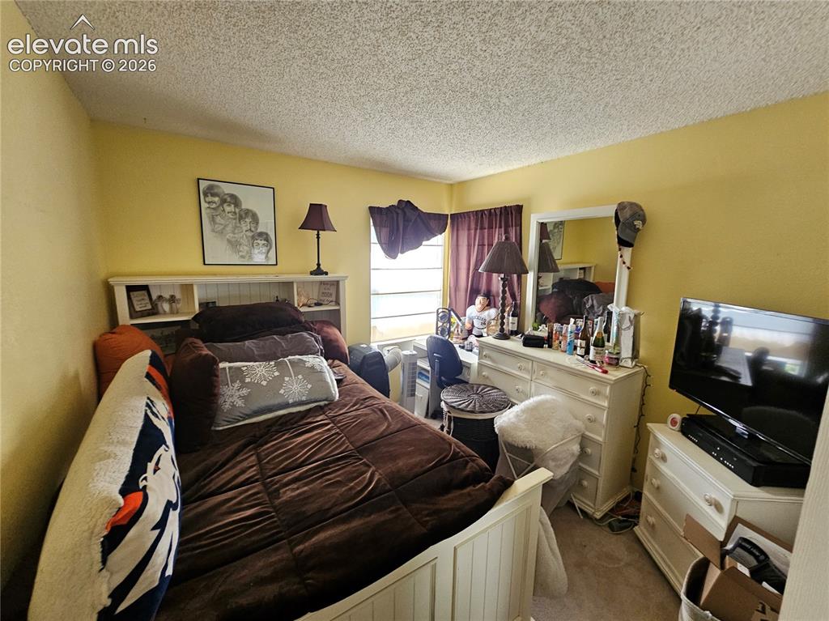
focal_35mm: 13
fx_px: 311
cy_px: 310
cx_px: 414
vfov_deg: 89.9
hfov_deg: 106.2
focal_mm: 2.2
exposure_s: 1/40
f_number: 2.2
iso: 320
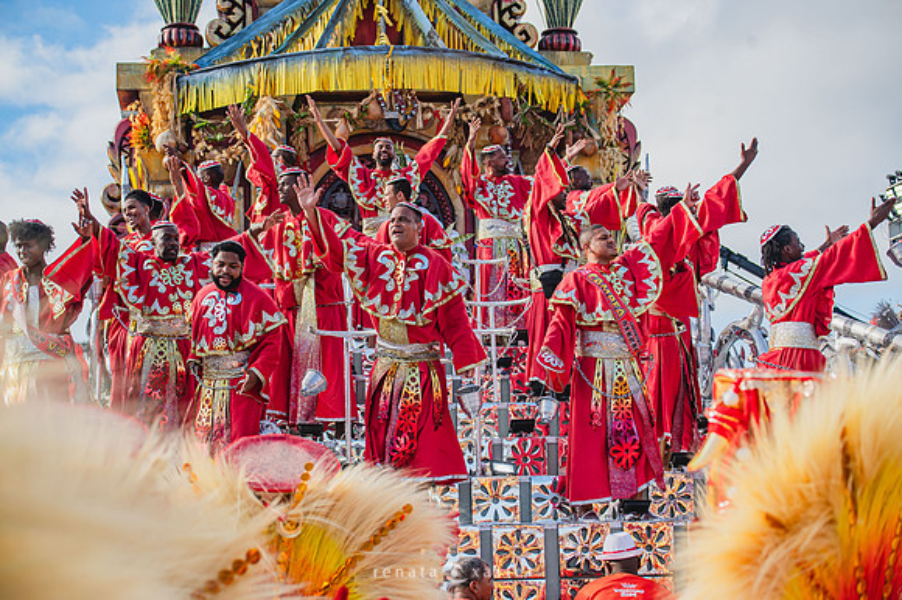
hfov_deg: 28.9
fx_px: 1753
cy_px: 300
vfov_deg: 19.4
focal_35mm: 70
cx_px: 451
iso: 400
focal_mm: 70
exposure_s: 1/1600
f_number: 5.6
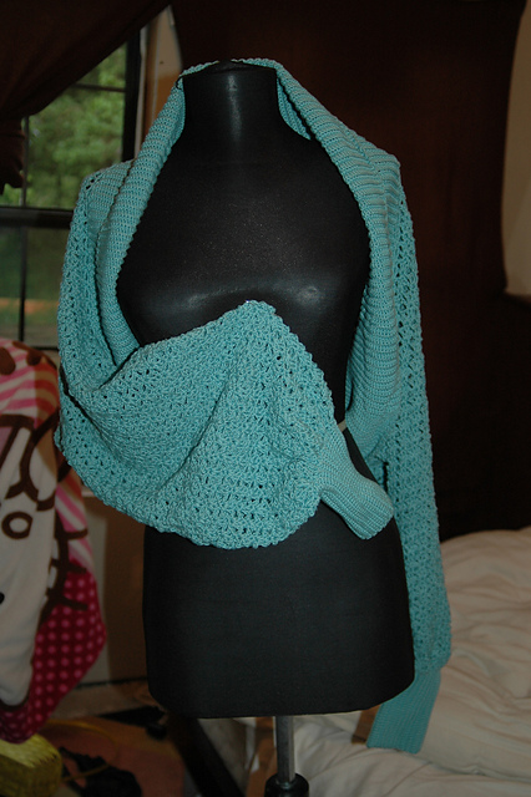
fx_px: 930
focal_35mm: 42
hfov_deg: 31.9
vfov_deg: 46.4
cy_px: 398
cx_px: 266
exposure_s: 1/60
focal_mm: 28
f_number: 3.3
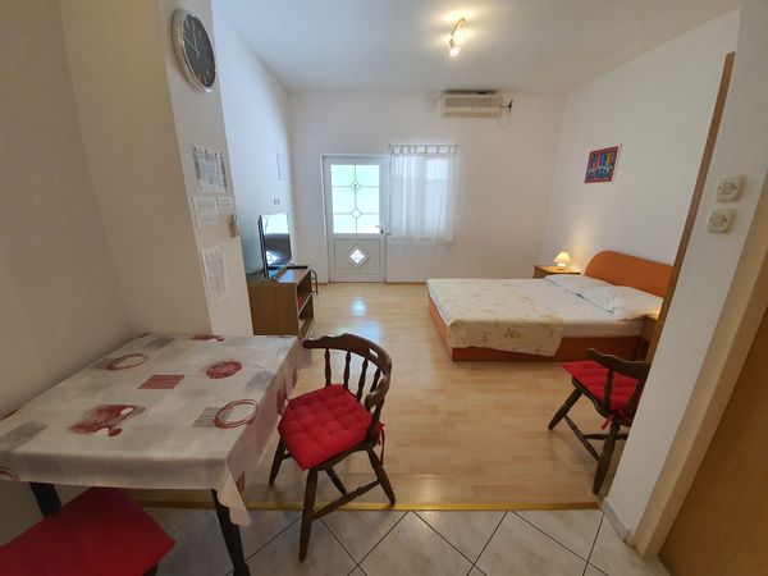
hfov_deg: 106.2
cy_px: 288
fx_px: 288
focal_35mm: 13
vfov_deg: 89.9
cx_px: 384
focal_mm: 1.8
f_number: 2.2
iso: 160
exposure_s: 1/50
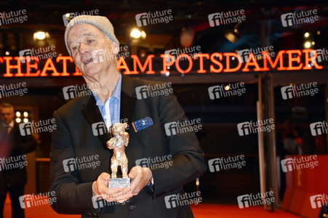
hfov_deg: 26.0
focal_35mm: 78
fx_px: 710
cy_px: 109
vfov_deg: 17.5
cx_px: 164
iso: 400
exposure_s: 1/125
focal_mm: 78
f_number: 5.6
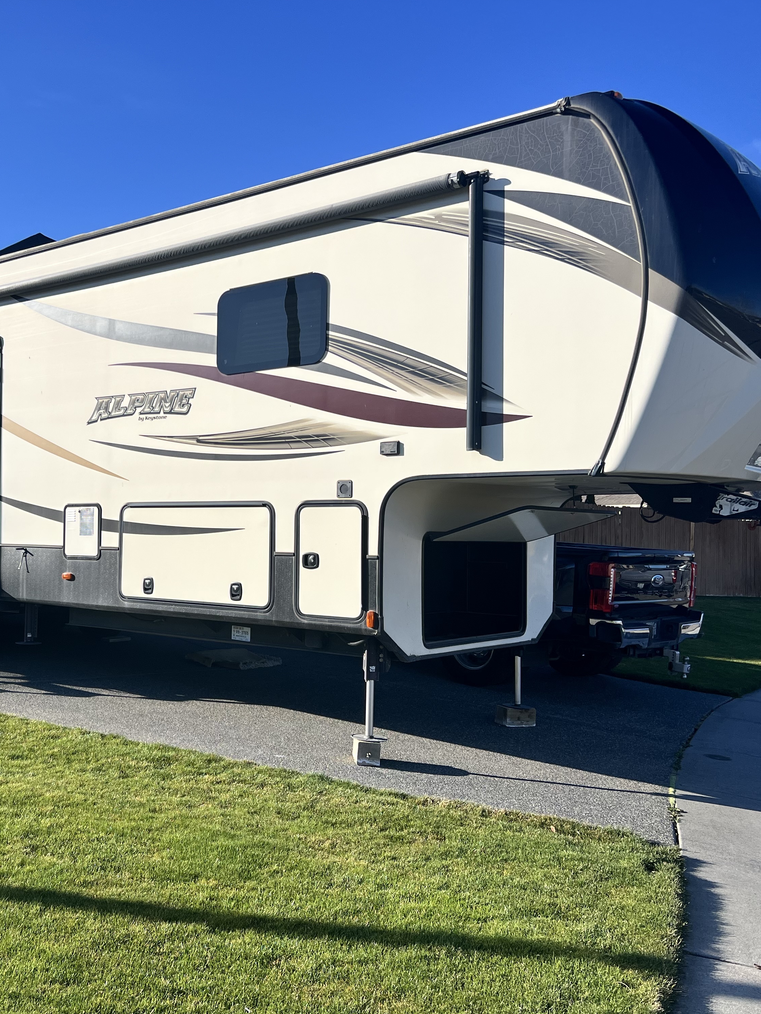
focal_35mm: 35
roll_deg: -0.3
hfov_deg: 39.7
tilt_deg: +0.7
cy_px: 507
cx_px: 204
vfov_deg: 52.6
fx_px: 1026
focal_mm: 5.7
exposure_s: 1/5076
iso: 50
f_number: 1.5
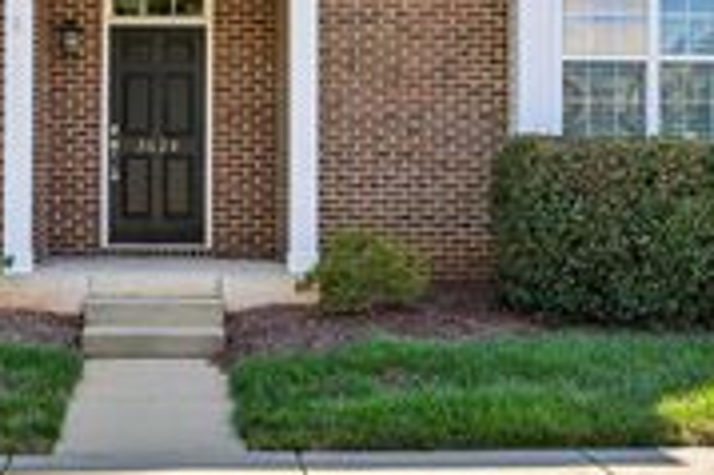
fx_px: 1137
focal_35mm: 57
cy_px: -78
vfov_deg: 22.0
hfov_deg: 33.9
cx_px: 156
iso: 100
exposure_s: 1/80
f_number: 8
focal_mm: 20.5
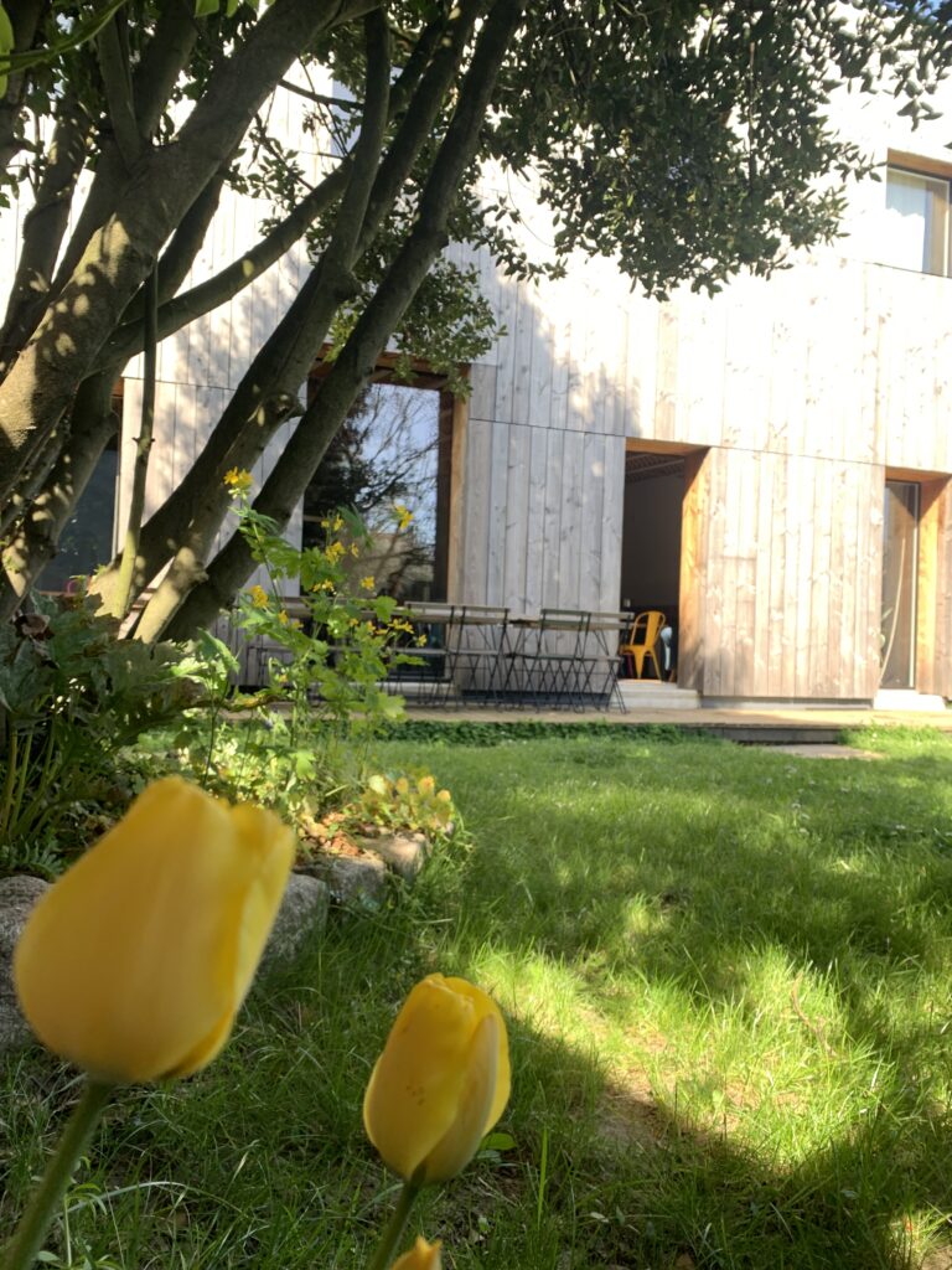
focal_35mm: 26
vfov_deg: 67.3
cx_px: 476
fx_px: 953
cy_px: 635
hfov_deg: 53.1
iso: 25
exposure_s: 1/122
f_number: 1.8
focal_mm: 4.25
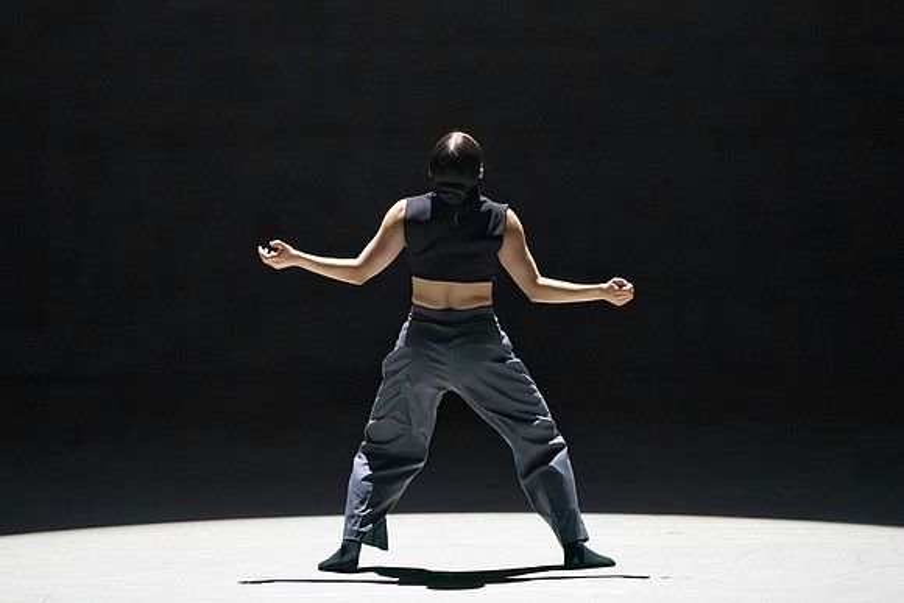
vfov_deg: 3.3
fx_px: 10474
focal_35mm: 417
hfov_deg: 4.9
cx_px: 413
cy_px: 205
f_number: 5.6
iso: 20000
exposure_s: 1/400
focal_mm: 300
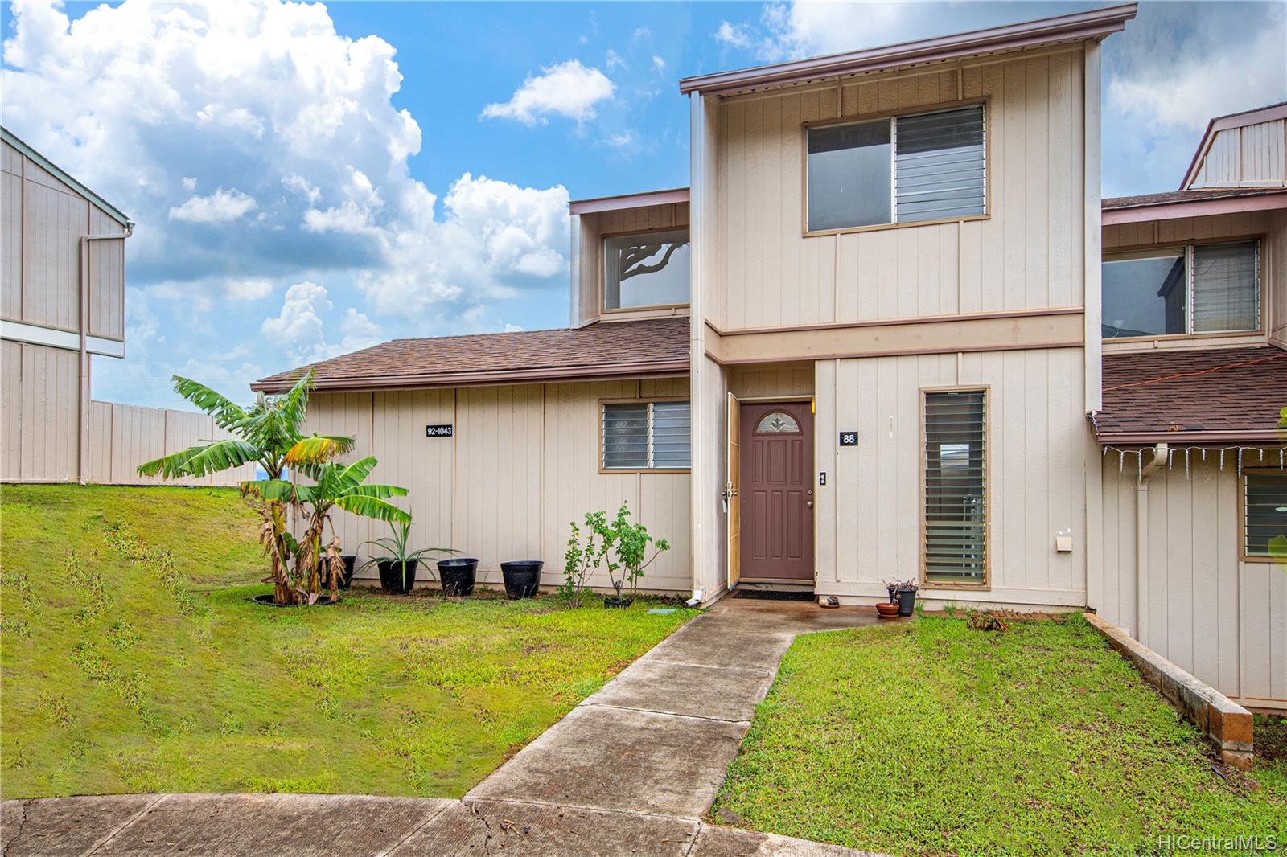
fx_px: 715
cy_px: 428
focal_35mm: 20
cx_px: 644
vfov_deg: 61.9
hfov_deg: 84.0
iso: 200
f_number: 8
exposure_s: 1/250
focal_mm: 20
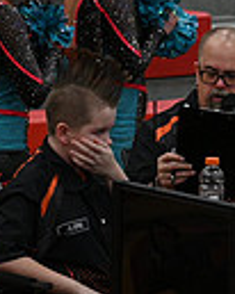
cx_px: 646
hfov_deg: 1.8
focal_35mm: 844
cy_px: 154
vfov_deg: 2.3
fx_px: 7346
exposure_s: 1/400
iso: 4000
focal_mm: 200
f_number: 4
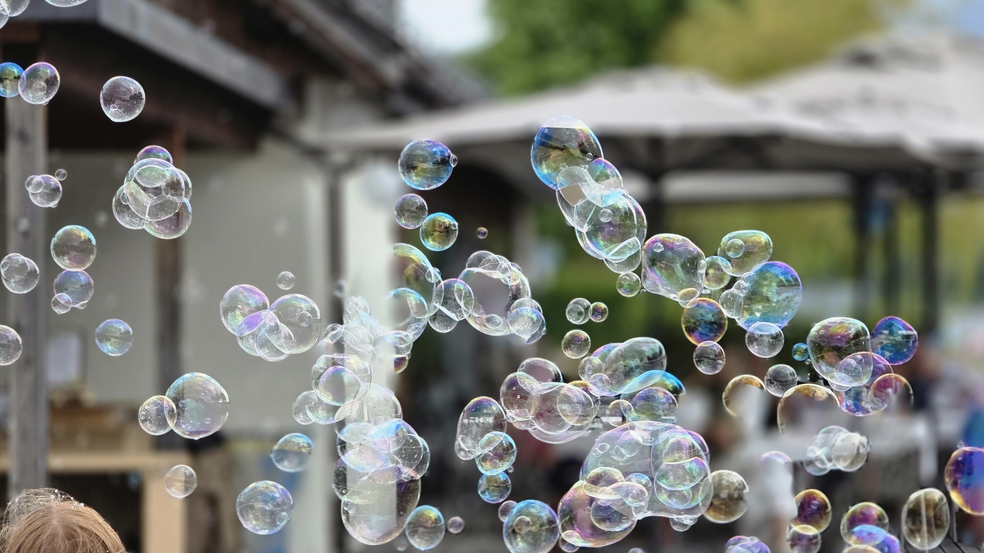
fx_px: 3288
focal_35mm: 126
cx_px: 489
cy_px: 291
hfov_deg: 17.0
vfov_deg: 9.6
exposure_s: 1/565
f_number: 3.4
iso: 64
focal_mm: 18.6
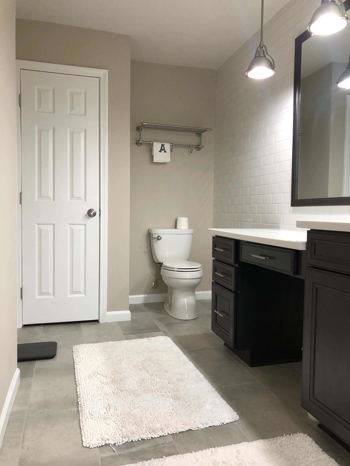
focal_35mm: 28
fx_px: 377
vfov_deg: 63.4
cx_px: 175
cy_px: 233
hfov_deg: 49.7
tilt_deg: -3.5
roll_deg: -1.1
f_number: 1.8
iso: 40
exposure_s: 1/30
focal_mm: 4
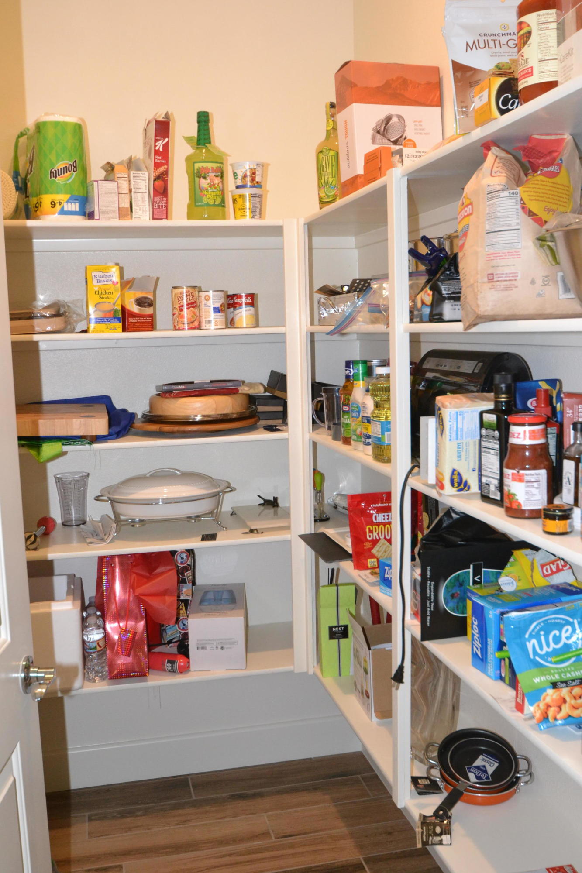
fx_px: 873
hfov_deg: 36.9
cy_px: 436
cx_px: 291
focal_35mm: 36
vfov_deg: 53.1
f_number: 4.5
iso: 1400
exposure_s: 1/60
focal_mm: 24
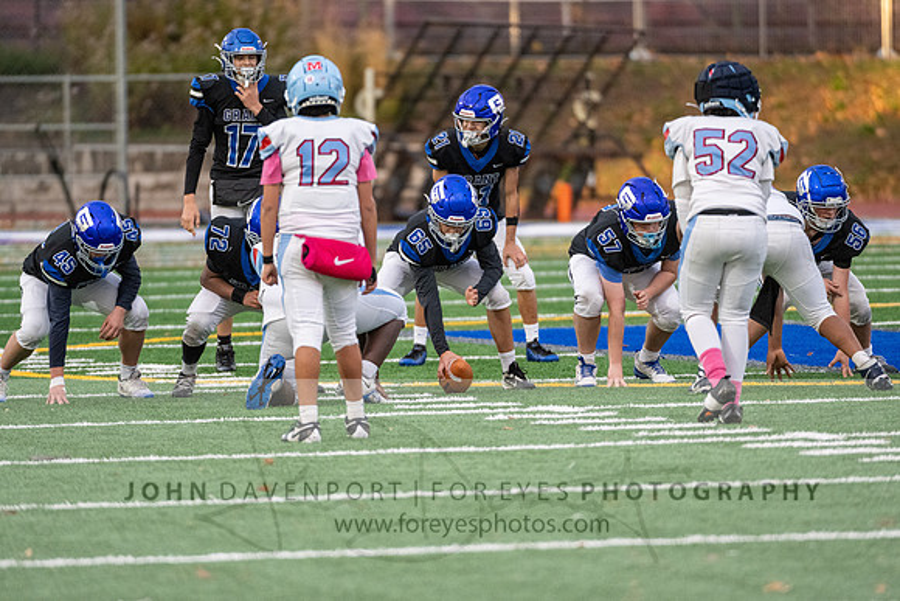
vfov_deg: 3.3
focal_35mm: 415
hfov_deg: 5.0
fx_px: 10373
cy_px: 300
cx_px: 449
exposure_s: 1/1000
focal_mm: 400
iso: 4000
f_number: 4
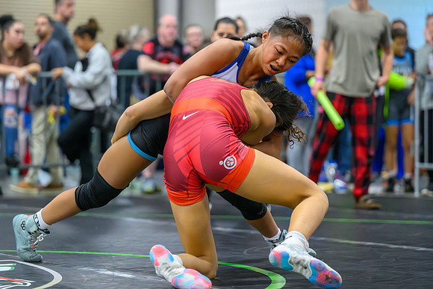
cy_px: 125
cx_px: 222
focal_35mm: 127
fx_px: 1530
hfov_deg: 16.1
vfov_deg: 10.8
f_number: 2.8
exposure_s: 1/640
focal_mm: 110
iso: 14400
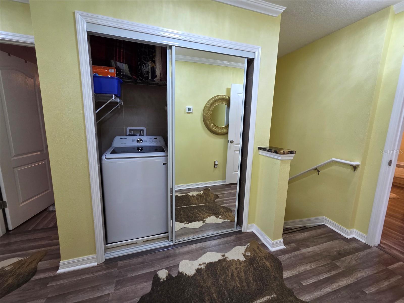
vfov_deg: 89.9
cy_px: 152
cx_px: 202
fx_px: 152
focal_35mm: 13
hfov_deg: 106.2
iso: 200
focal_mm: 2.2
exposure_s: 1/60
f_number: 2.2
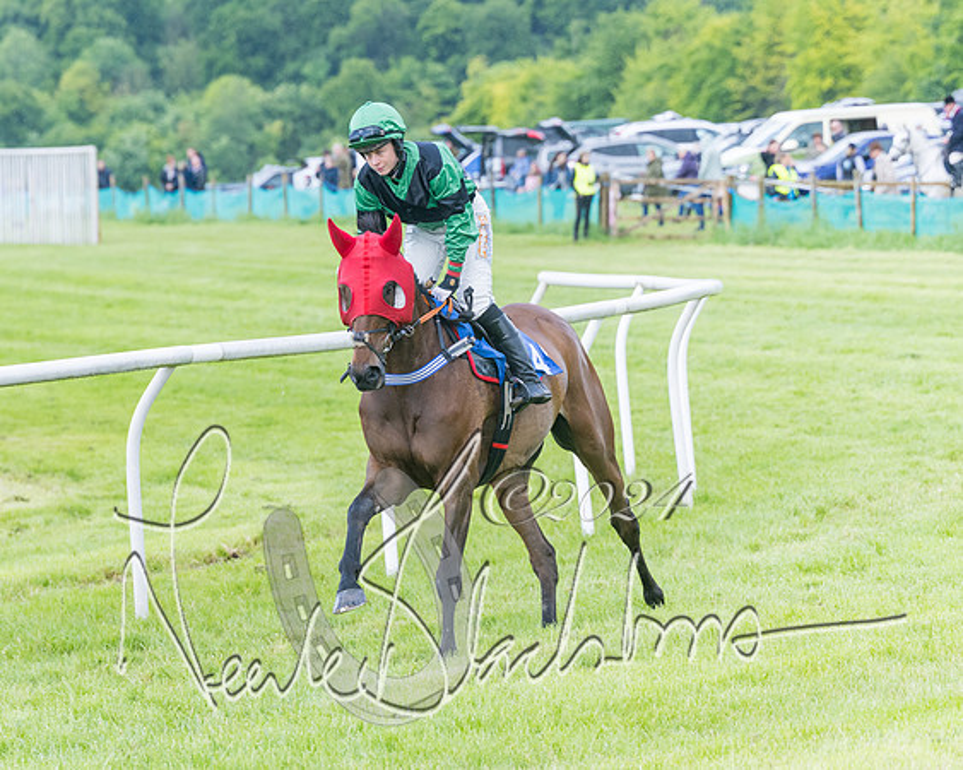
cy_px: 415
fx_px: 6859
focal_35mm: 241
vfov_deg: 6.4
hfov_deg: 8.0
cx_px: 257
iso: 400
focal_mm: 155
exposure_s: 1/1000
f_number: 5
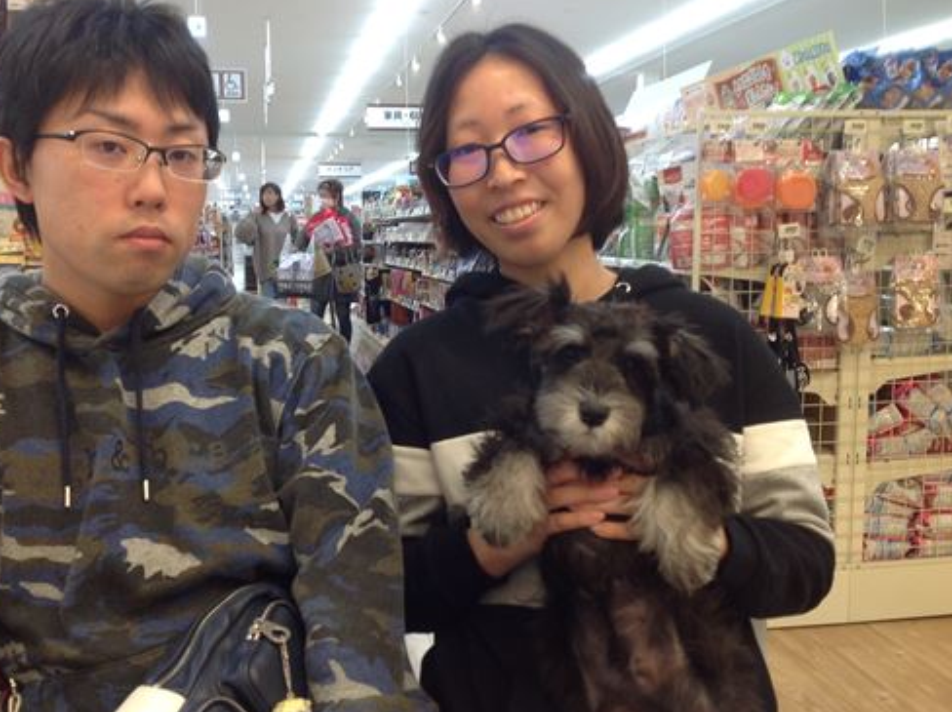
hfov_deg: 43.8
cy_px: 388
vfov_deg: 33.5
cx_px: 431
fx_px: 1181
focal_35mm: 43
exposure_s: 1/24
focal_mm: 4.28
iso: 50
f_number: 2.4
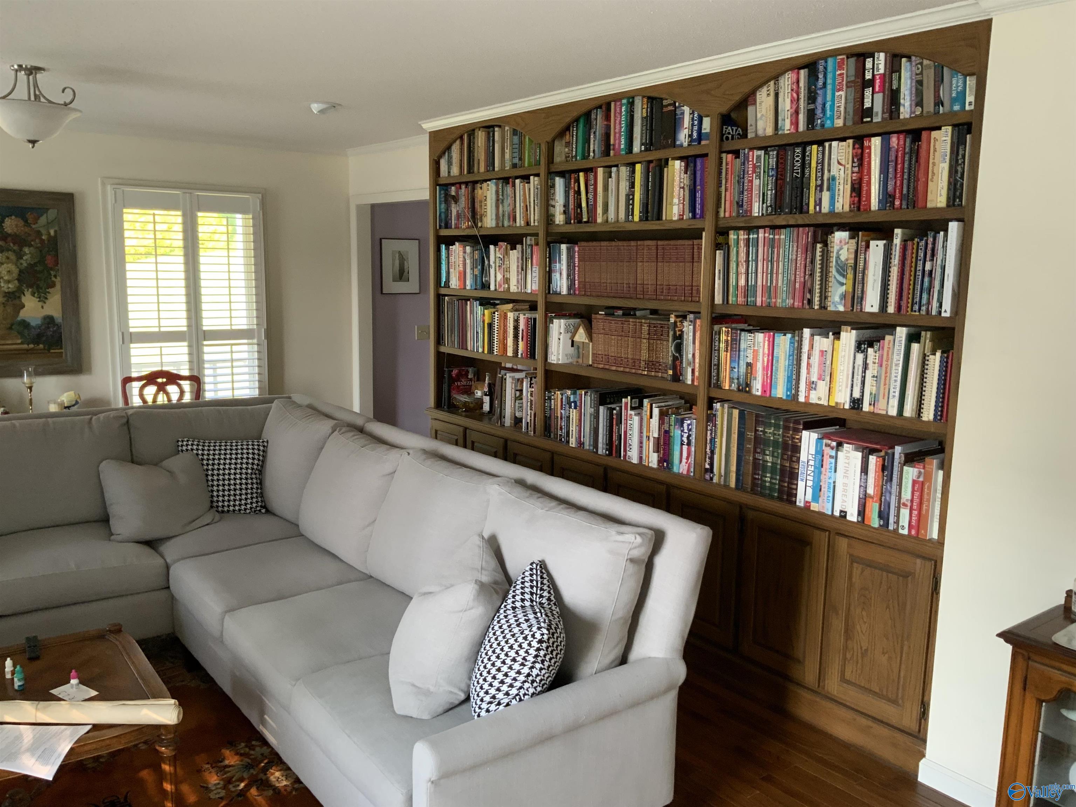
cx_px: 538
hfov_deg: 61.7
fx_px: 901
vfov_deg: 48.2
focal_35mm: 29
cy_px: 404
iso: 125
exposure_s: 1/60
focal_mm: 3
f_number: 1.8
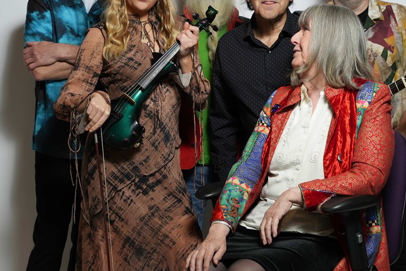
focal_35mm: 78
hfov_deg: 26.0
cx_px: 231
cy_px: 175
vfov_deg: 17.5
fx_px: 880
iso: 400
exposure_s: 1/200
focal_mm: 35
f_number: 4.5
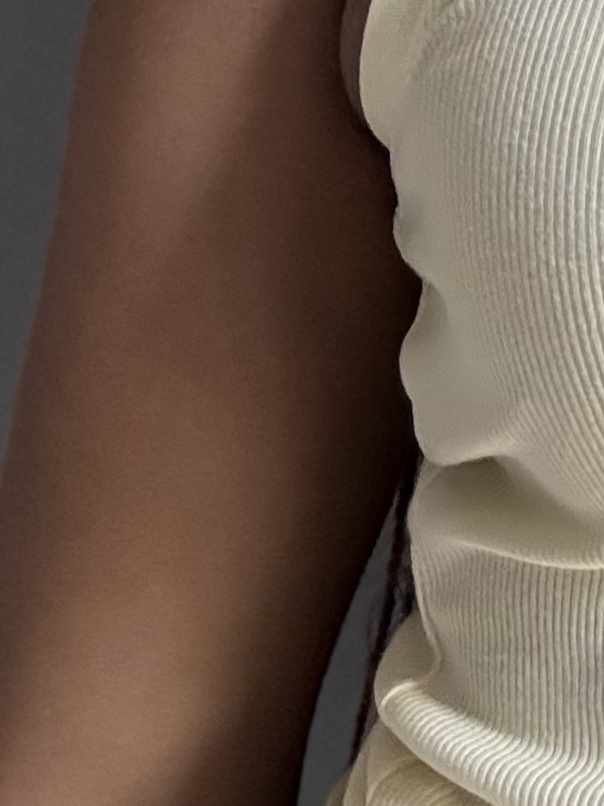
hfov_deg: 12.1
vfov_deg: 15.7
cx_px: 971
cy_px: -403
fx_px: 2677
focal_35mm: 115
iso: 320
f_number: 1.9
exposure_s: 1/44
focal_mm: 2.69
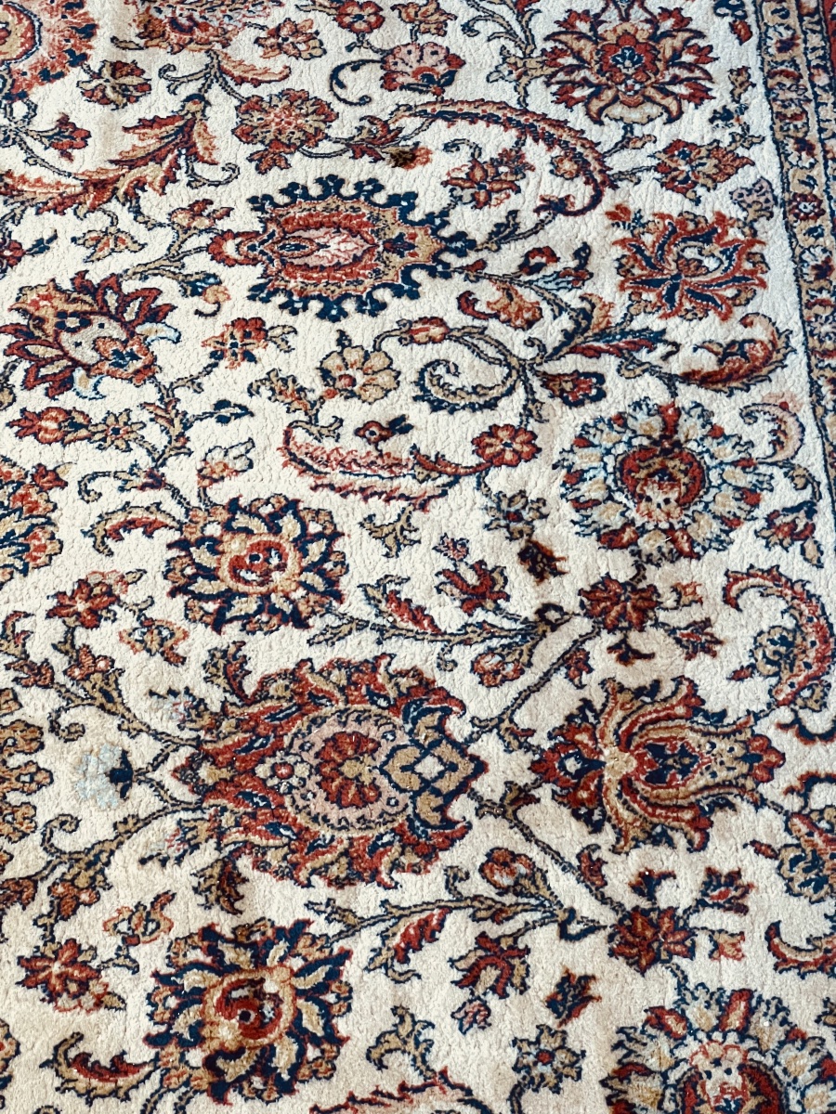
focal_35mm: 77
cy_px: 557
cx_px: 418
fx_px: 2479
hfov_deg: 19.1
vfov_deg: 25.3
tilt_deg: -54.3
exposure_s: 1/34
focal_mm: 9
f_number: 2.8
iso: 800
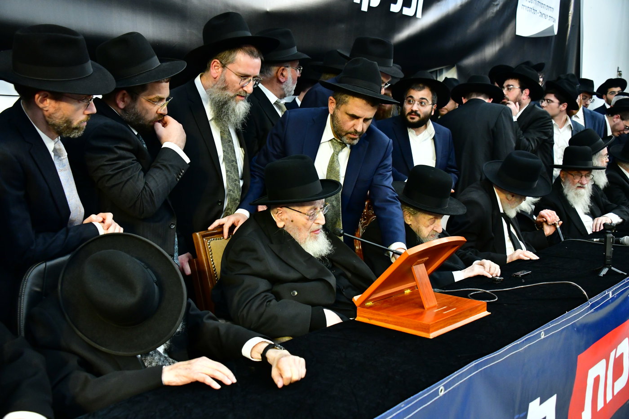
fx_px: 664
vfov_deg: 35.0
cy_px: 210
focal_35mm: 38
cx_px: 314
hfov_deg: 50.7
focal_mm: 38
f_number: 5.6
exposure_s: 1/250
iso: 3200
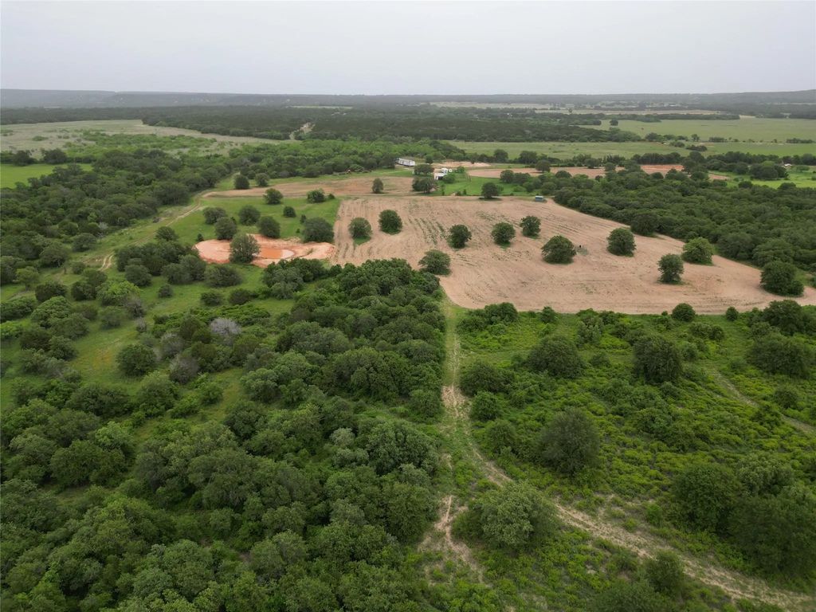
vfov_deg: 56.8
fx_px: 566
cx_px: 408
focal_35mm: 24
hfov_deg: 71.6
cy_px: 306
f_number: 1.7
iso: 130
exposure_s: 1/2000
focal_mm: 6.72
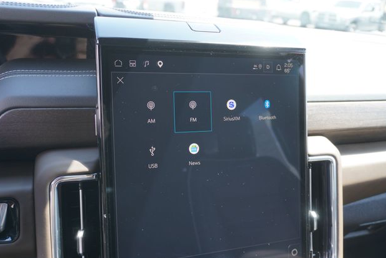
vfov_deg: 40.6
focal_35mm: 33
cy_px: 131
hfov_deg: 57.9
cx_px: 195
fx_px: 349
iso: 125
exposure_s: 1/60
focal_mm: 21
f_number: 4
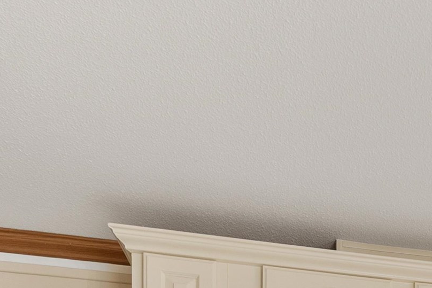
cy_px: 539
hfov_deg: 29.9
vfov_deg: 18.1
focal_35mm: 57
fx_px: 684
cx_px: 520
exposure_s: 1/2.5
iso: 320
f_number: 8
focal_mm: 10
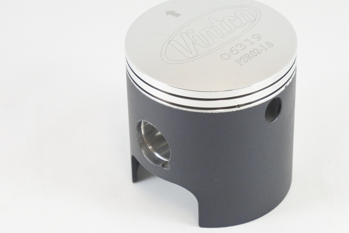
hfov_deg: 21.0
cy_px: 110
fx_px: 940
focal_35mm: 97
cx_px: 209
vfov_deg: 14.1
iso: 800
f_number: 5.6
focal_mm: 27.9
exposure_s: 1/80
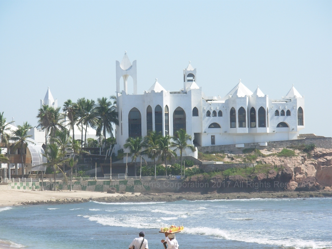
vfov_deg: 7.8
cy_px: 124
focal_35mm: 191
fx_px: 1832
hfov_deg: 10.4
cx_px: 165
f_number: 5
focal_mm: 31.4
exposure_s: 1/418
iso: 50
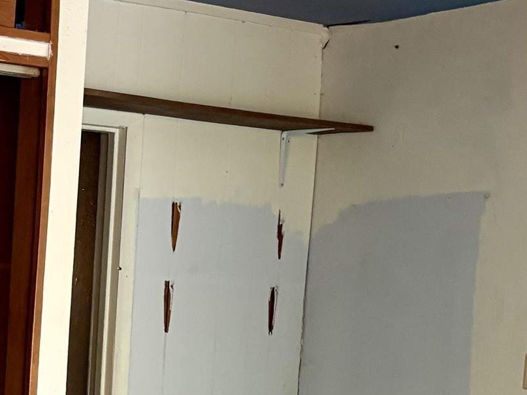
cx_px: -30
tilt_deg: -4.6
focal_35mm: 99
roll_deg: -1.9
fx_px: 1507
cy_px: 472
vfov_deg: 14.5
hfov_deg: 19.1
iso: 250
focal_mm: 5.96
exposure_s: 1/60
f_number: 1.6
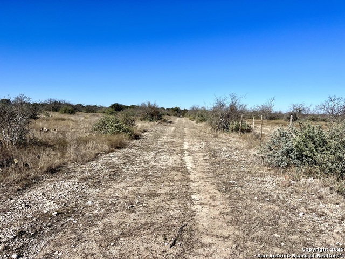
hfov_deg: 67.3
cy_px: 130
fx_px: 259
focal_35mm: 26
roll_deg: -0.8
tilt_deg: -4.2
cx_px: 172
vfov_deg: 53.1
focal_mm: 5.1
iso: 50
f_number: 1.6
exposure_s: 1/5319
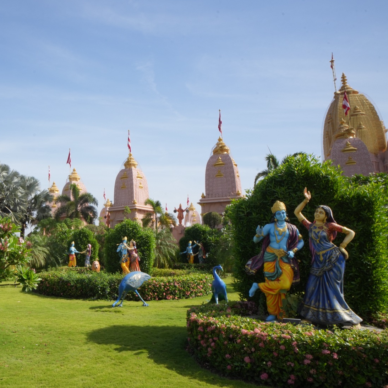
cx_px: 81
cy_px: 196
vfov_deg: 57.3
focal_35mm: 28
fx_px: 355
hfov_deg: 53.7
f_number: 20
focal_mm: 18
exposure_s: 1/160
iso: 400
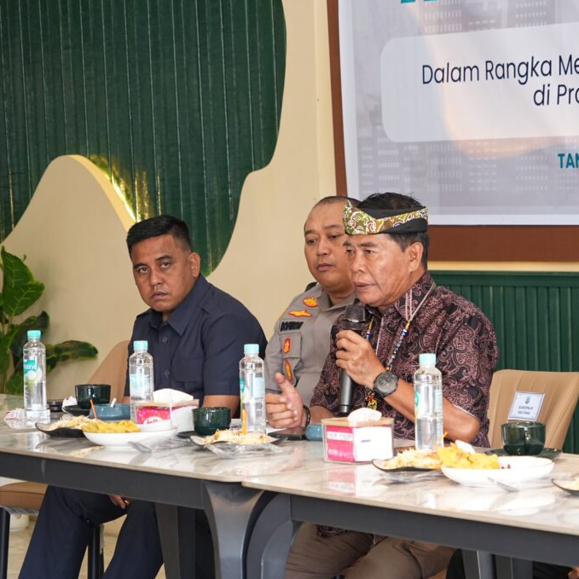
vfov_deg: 13.2
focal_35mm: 132
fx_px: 2498
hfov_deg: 13.2
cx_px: 414
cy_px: 289
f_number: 6.3
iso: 2000
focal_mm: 103
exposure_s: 1/100
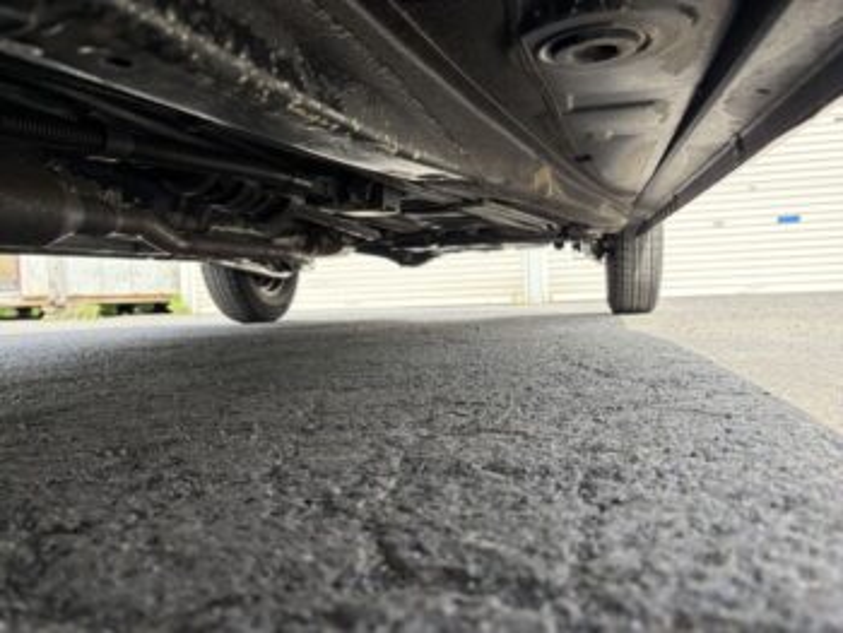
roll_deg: +2.5
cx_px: 422
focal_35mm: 26
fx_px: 634
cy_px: 316
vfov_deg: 53.1
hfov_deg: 67.3
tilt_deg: -1.1
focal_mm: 5.96
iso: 50
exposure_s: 1/369
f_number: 1.6
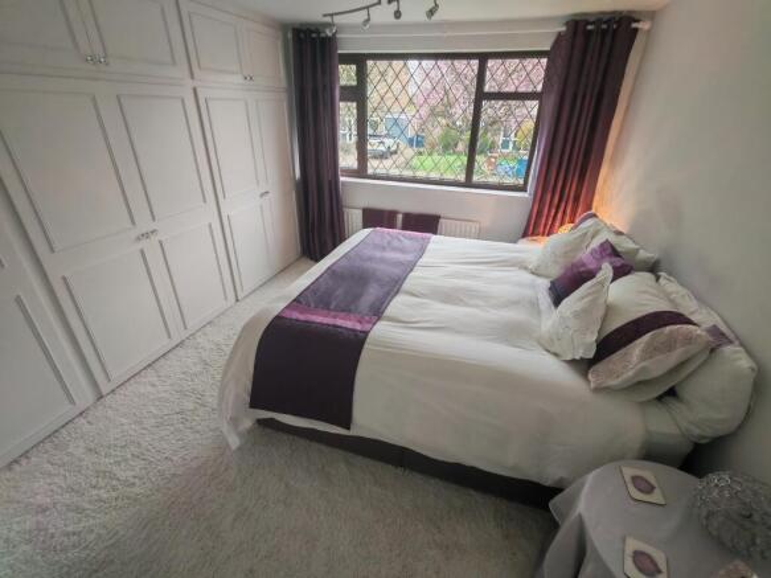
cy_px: 289
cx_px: 386
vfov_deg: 78.1
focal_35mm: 16
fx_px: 356
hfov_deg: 94.5
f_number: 2.2
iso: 135
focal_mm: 1.96
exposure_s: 1/50
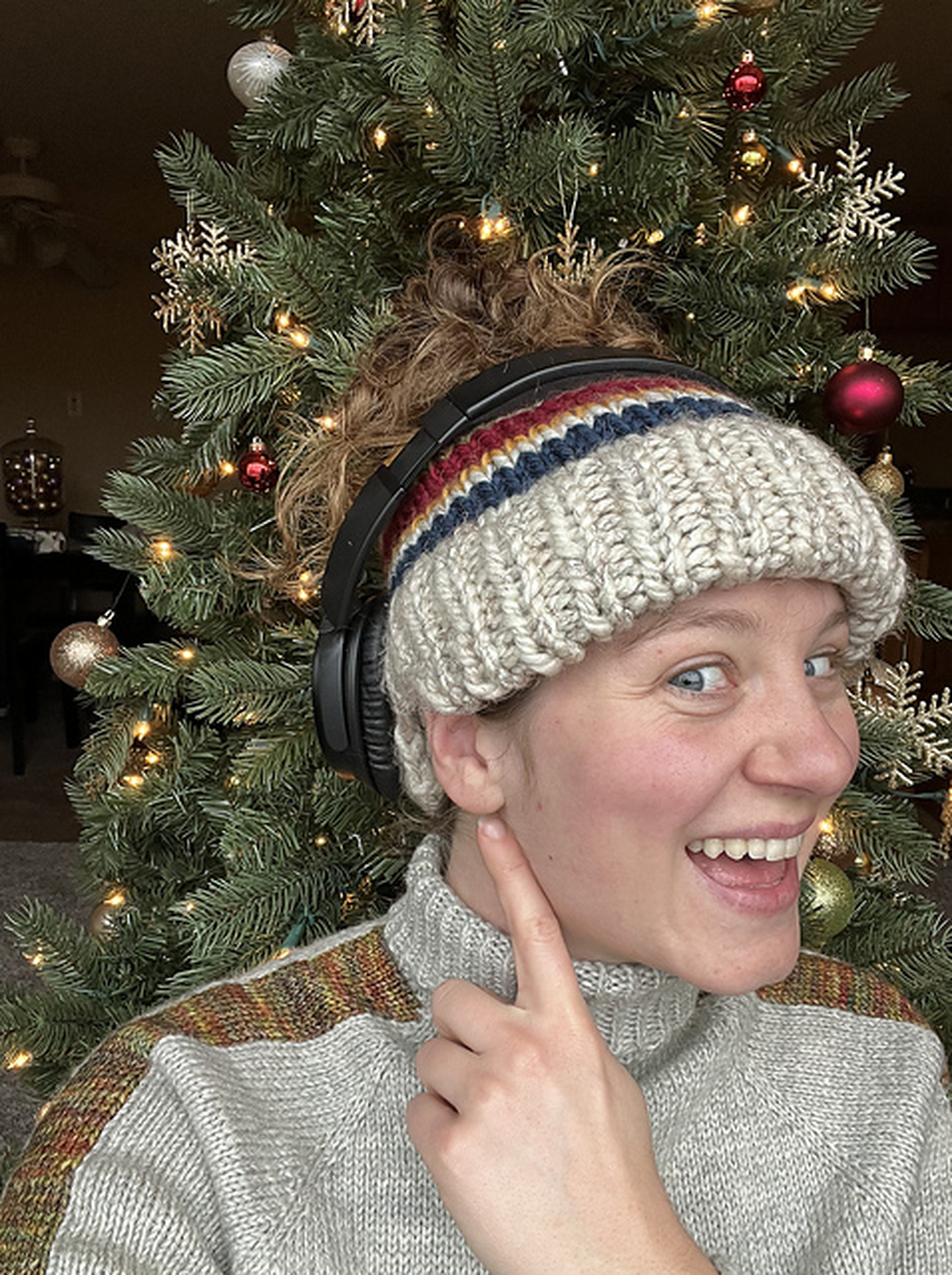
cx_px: 476
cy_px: 638
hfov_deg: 46.7
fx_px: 1103
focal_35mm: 30
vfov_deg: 60.0
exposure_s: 1/60
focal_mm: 2.71
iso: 64
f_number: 2.2
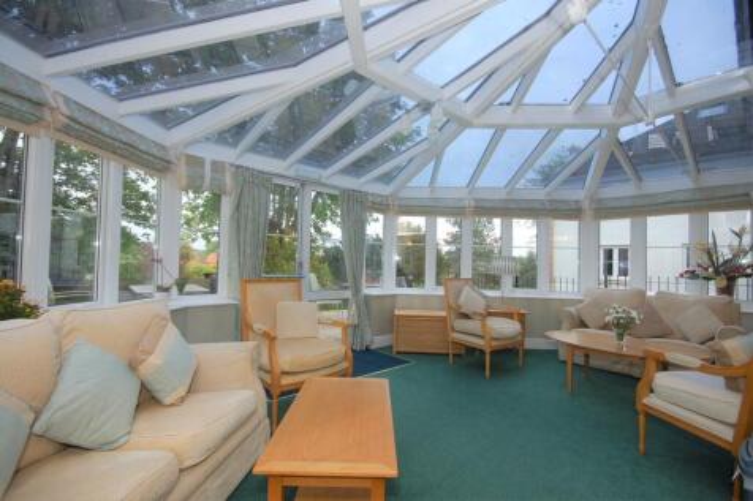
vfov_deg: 77.3
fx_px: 314
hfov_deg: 100.4
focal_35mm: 15
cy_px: 250
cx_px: 376
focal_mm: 10
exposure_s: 1/125
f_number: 5.6
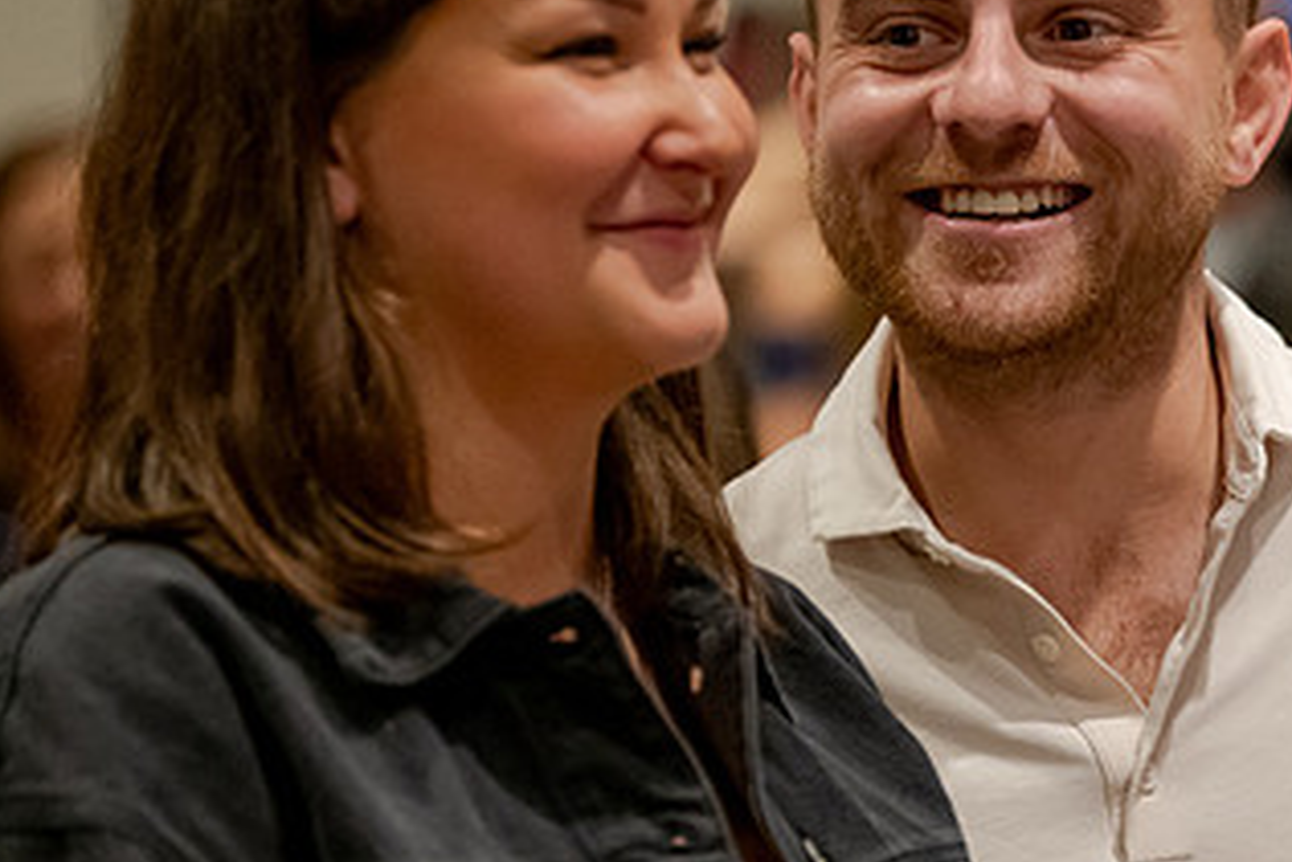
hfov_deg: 6.5
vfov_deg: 4.3
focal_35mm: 317
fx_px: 11381
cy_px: 346
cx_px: 1244
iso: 3200
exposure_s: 1/125
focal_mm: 130
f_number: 2.8
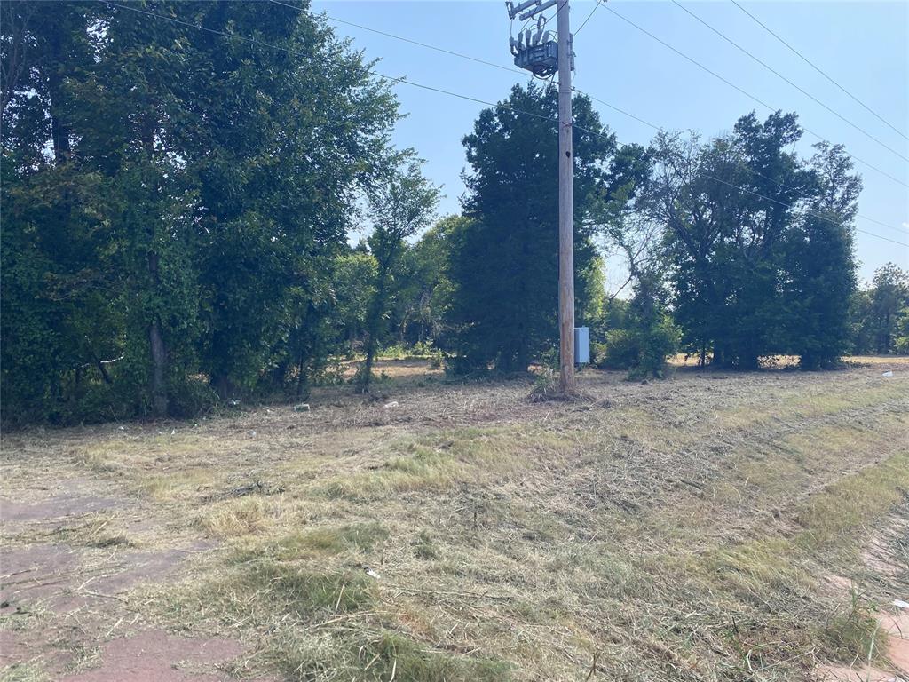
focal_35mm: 26
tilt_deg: -0.6
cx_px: 454
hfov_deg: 67.3
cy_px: 341
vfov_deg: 53.1
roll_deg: -1.9
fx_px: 683
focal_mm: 4.25
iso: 32
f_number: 1.8
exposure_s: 1/1412
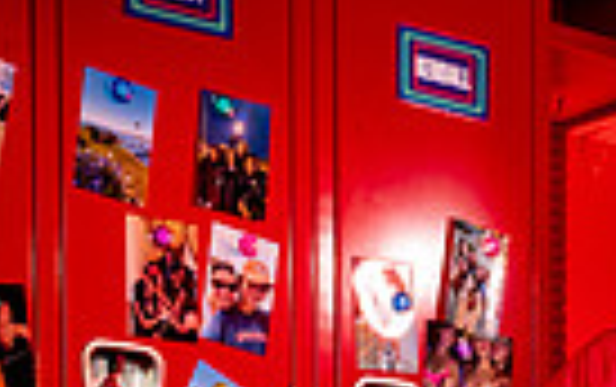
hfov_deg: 15.0
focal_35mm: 137
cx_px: 598
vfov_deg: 8.8
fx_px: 2303
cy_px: 891
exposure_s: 1/250
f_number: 4.5
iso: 160
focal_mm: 41
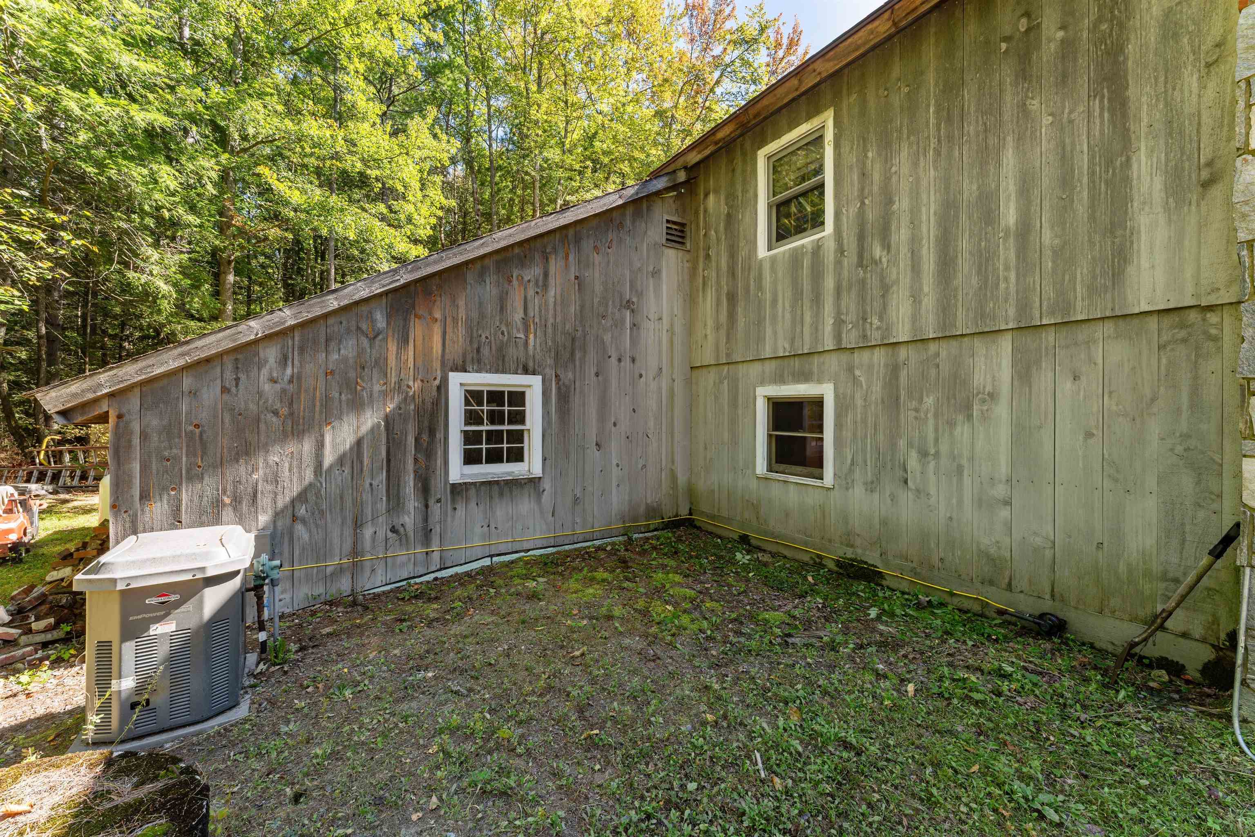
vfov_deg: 81.2
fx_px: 488
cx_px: 628
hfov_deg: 104.3
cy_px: 418
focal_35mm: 14
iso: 100
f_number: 9
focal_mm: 14
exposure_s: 1/13
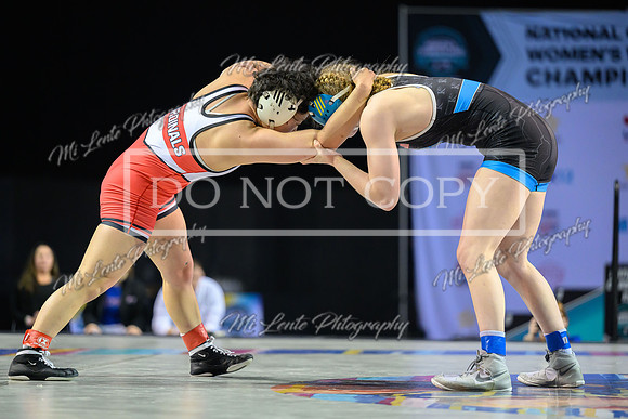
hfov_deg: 14.4
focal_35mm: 143
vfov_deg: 9.6
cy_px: 210
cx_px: 314
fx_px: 2487
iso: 4000
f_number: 2.8
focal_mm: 140
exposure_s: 1/800
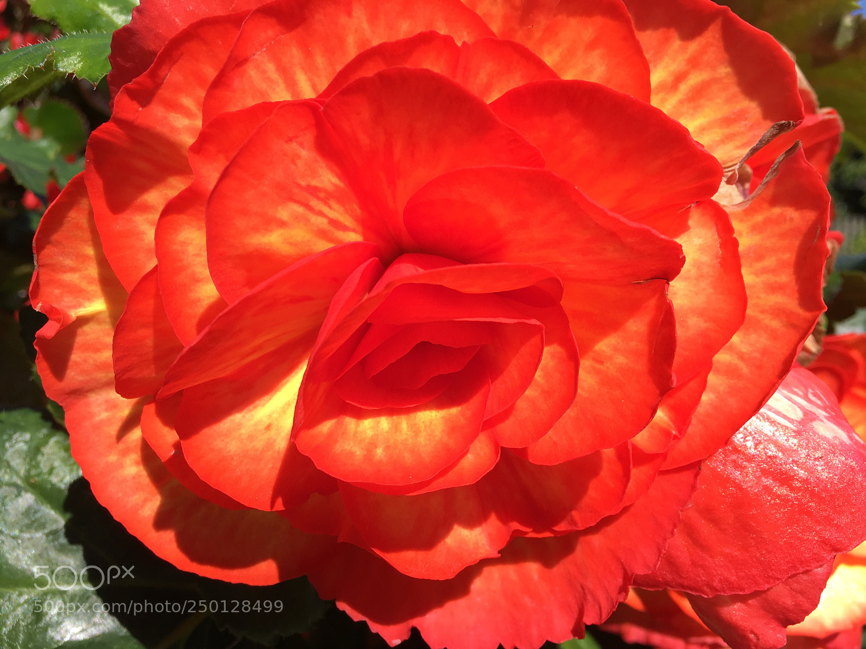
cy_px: 324
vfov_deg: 48.2
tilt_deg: -6.2
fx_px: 726
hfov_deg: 61.7
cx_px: 433
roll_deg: -0.2
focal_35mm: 29
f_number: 2.2
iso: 25
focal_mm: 4.15
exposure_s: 1/962
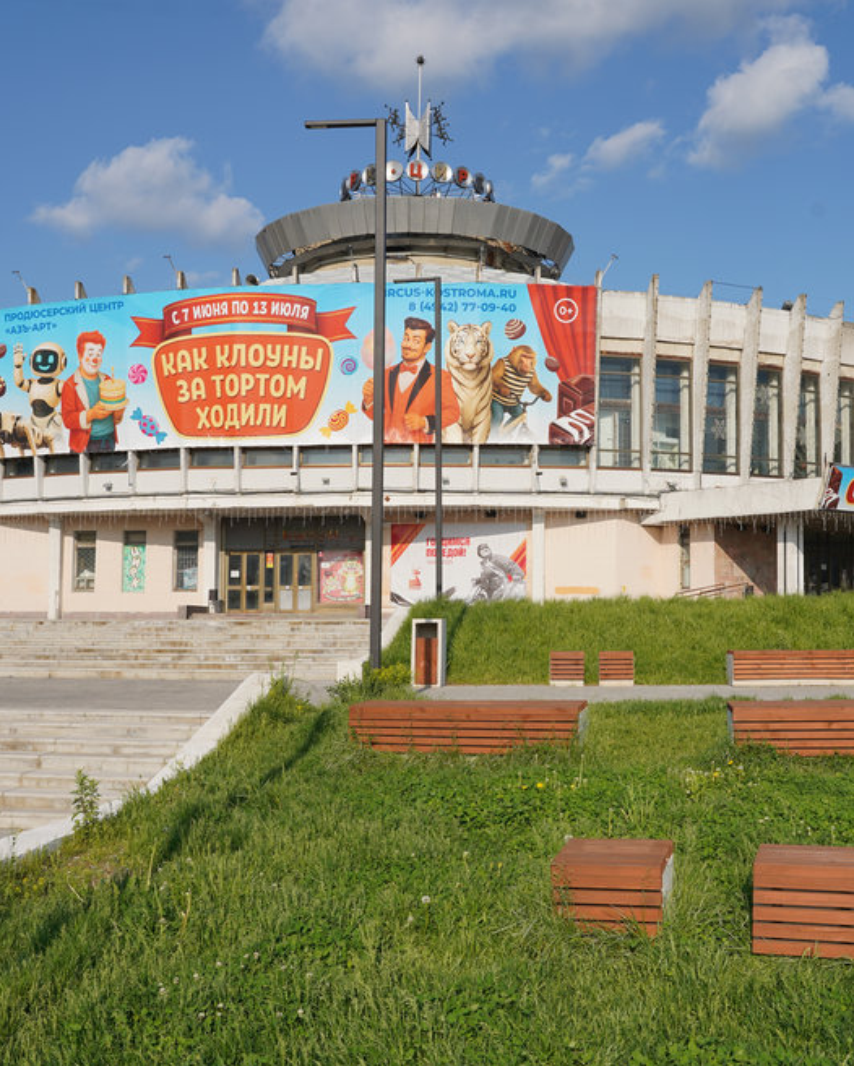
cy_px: 527
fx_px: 1263
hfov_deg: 37.3
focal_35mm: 40
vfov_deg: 45.8
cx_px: 458
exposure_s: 1/400
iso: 100
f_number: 9
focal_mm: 28
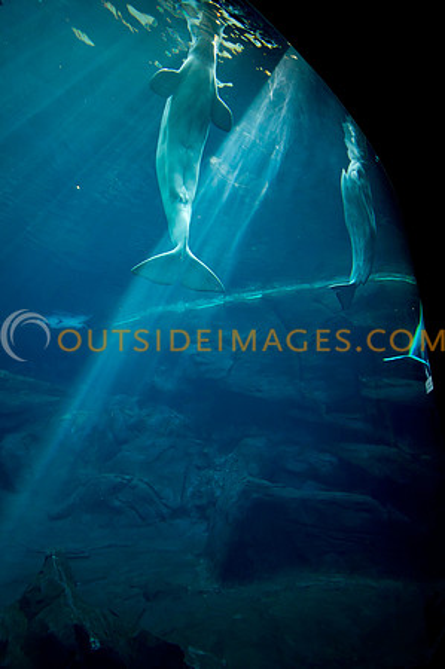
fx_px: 279
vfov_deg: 100.5
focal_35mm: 15
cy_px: 334
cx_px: 222
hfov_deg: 77.2
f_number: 4
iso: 2000
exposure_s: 1/320
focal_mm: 15
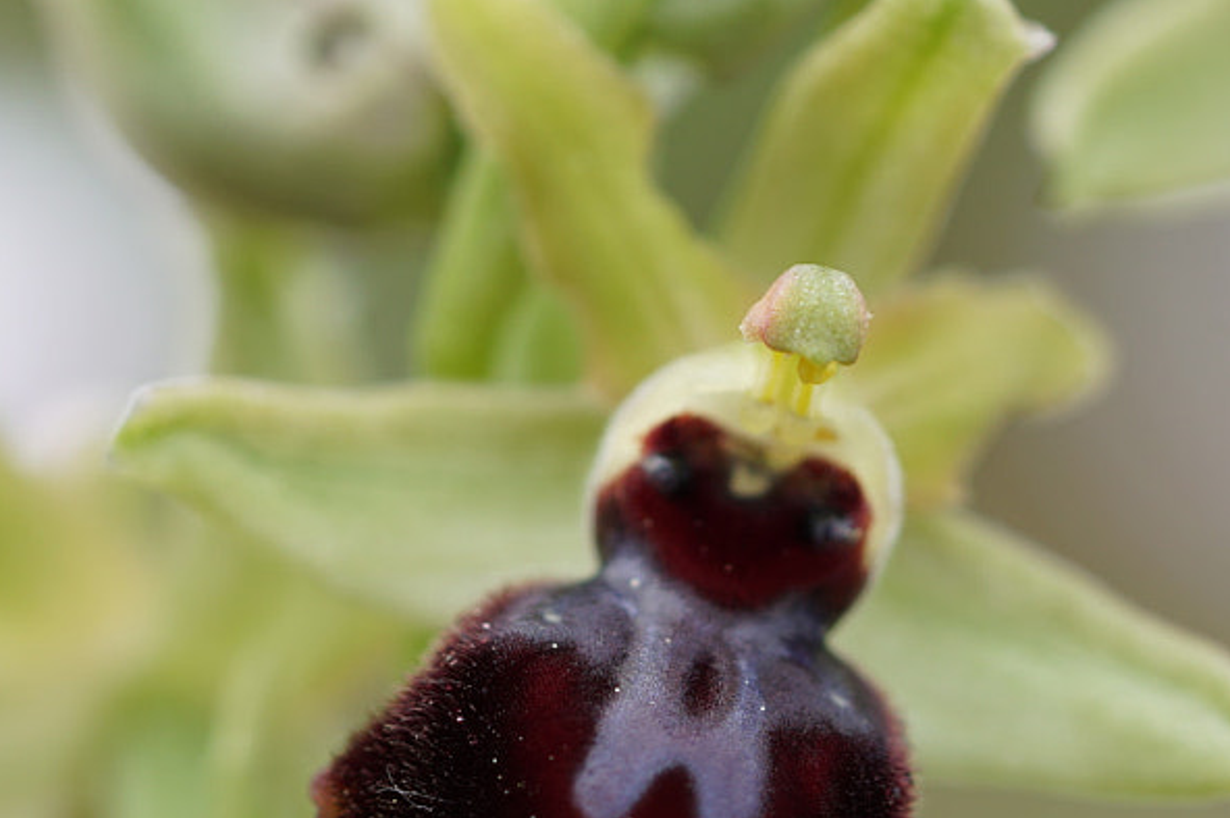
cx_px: 742
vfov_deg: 3.8
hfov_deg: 5.6
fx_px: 12463
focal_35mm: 365
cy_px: 820
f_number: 4
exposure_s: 1/160
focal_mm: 90
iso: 100
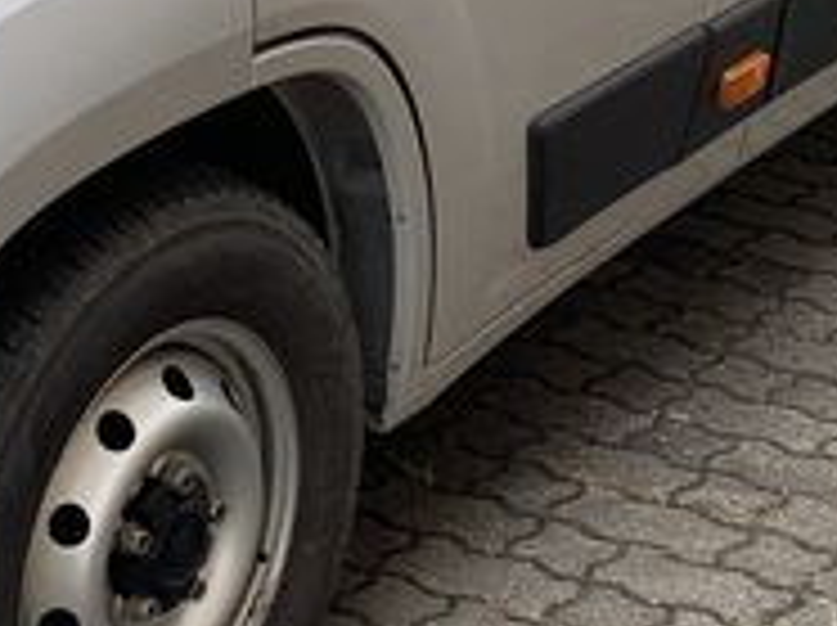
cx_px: 148
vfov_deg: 12.7
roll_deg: -3.0
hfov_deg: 17.4
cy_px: -216
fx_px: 2705
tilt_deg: -10.7
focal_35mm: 112
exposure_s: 1/431
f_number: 1.8
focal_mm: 4.25
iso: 25
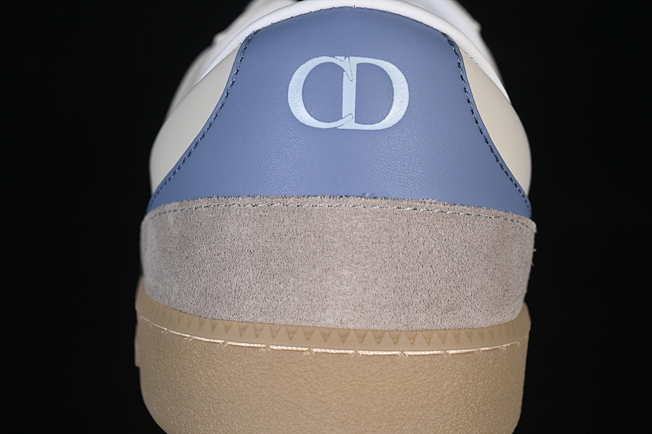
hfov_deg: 27.0
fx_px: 1358
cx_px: 326
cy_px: 217
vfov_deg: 18.2
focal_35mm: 75
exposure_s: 1/60
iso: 160
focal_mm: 50
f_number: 7.1
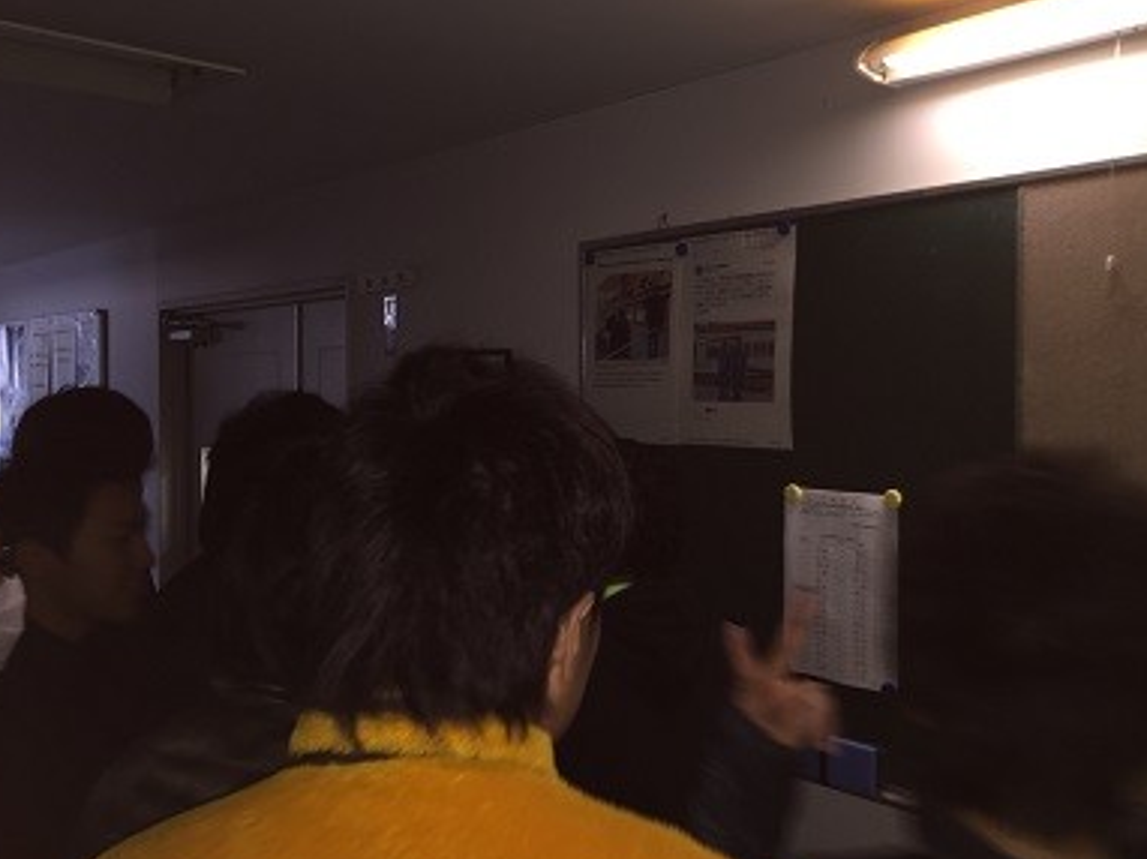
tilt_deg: -0.9
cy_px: 430
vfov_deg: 42.9
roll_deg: +1.0
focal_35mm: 33
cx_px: 608
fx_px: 1093
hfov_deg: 55.3
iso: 32
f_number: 2.2
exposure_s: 1/16
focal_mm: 4.15
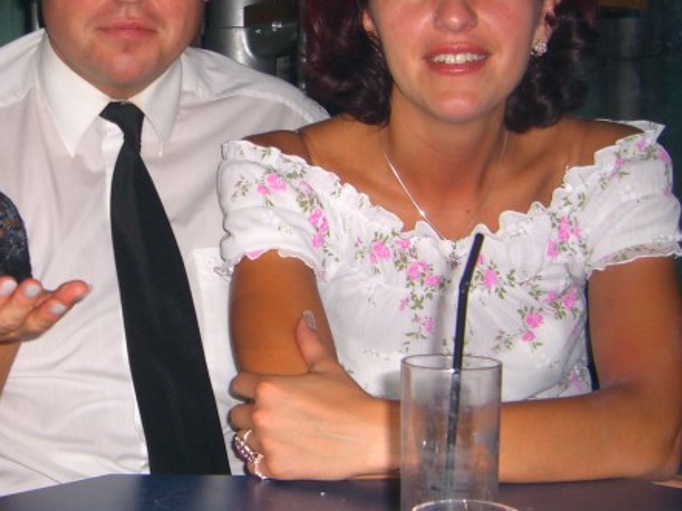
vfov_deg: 21.3
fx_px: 1358
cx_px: 155
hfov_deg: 27.7
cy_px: 218
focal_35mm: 69
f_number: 2.8
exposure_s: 1/60
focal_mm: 7.9
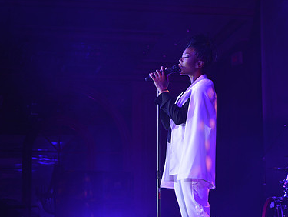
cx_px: 157
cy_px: 82
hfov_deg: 18.9
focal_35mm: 104
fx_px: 866
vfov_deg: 14.2
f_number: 7.1
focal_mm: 70
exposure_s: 1/125
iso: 640
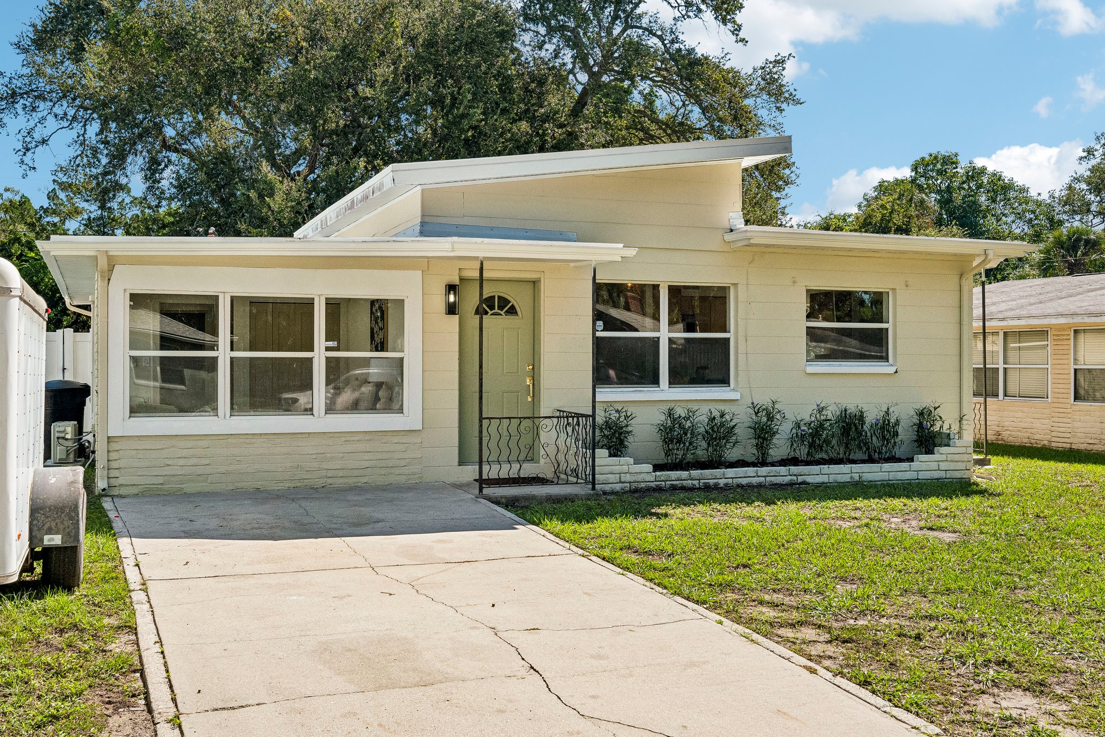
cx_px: 552
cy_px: 368
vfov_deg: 36.9
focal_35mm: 36
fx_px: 1105
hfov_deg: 53.1
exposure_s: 1/1600
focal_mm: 24
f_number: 8
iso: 800
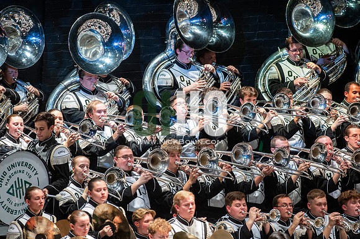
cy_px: 120
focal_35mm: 300
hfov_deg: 6.9
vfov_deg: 4.6
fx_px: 2998
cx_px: 180
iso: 5000
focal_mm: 300
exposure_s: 1/400
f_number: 5.6
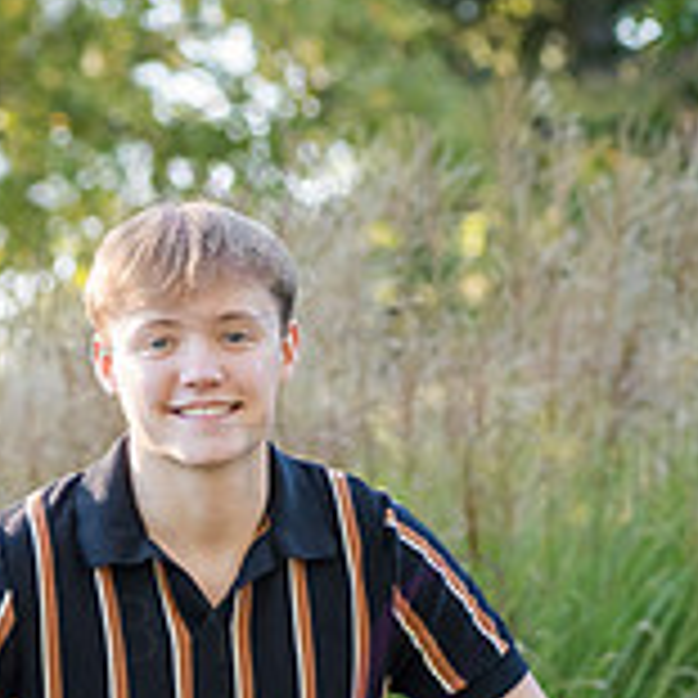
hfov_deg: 7.1
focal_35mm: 247
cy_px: 621
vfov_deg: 7.1
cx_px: 243
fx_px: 5635
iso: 800
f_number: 5
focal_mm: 100
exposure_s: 1/320
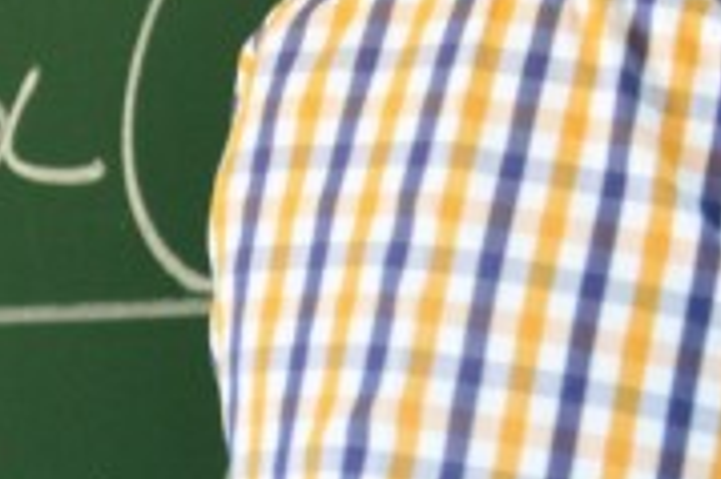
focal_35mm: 502
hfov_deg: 4.1
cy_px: 237
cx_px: 1448
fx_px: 10045
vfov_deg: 2.7
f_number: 5.6
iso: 400
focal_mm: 52
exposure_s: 1/30
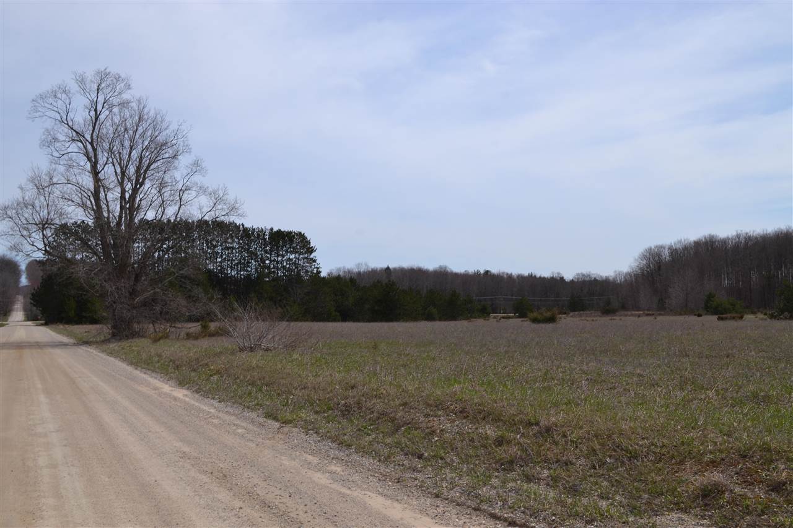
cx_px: 396
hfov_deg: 53.1
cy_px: 264
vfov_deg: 36.9
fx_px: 793
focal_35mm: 36
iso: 100
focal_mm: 24
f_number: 11
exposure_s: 1/200
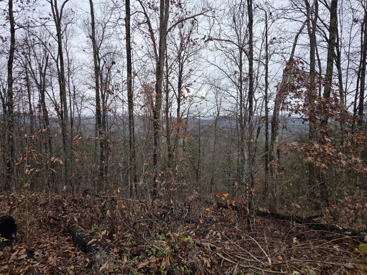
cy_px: 138
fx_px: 244
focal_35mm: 23
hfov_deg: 73.9
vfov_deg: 58.9
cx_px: 184
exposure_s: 1/579
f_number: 1.8
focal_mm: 5.4
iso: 80
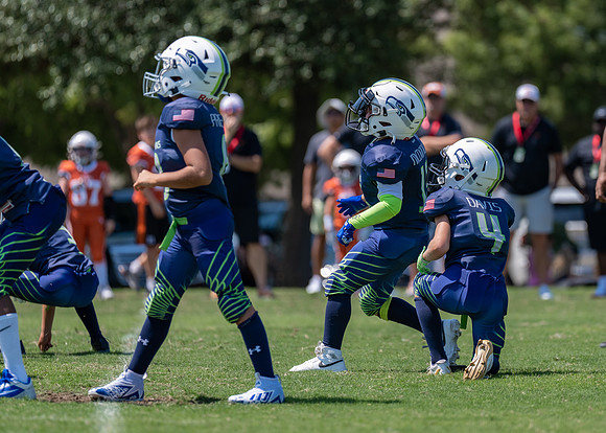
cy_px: 179
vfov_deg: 4.4
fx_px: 5583
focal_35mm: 324
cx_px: 407
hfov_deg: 6.2
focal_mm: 200
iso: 100
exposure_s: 1/2500
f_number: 2.8
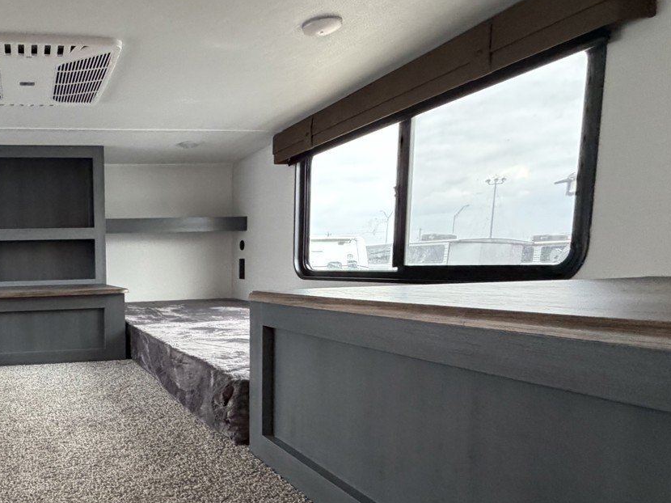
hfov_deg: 58.2
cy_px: 336
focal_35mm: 27
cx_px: 98
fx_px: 523
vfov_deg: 50.4
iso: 320
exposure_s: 1/93
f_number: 2.2
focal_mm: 2.22
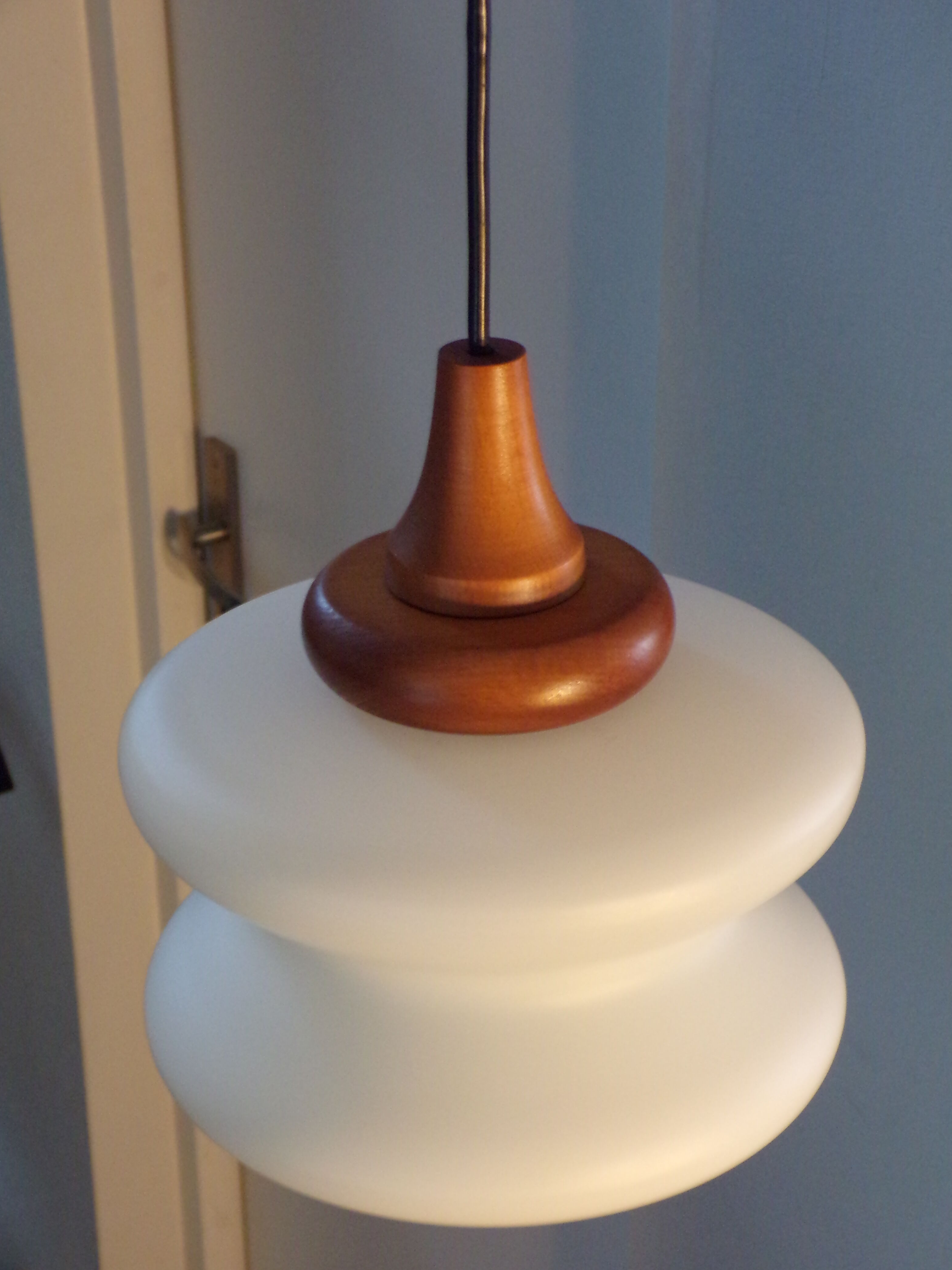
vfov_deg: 31.2
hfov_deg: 23.7
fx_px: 2273
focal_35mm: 62
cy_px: 698
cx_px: 490
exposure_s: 1/17
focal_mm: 10.1
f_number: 3.7
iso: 400
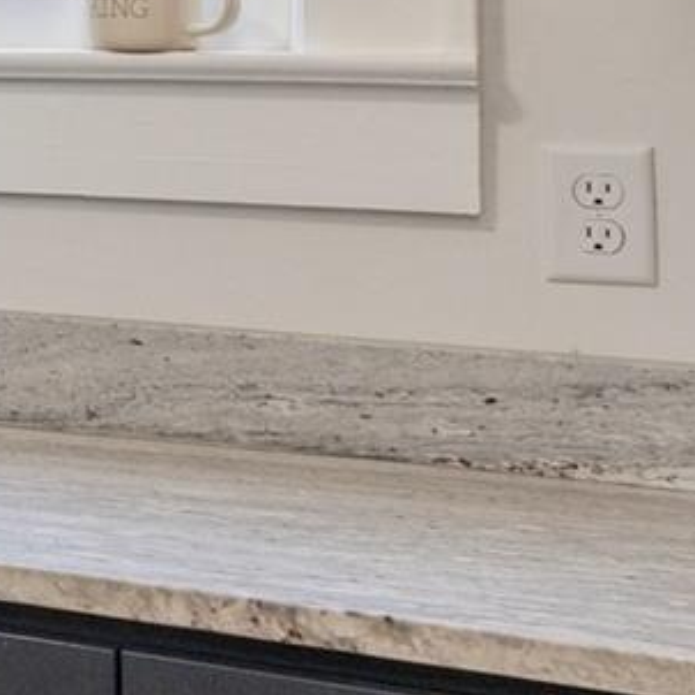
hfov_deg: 11.9
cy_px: -12
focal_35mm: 98
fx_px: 2226
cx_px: -1245
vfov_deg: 17.3
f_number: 9
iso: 320
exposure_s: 1/80
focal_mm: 17
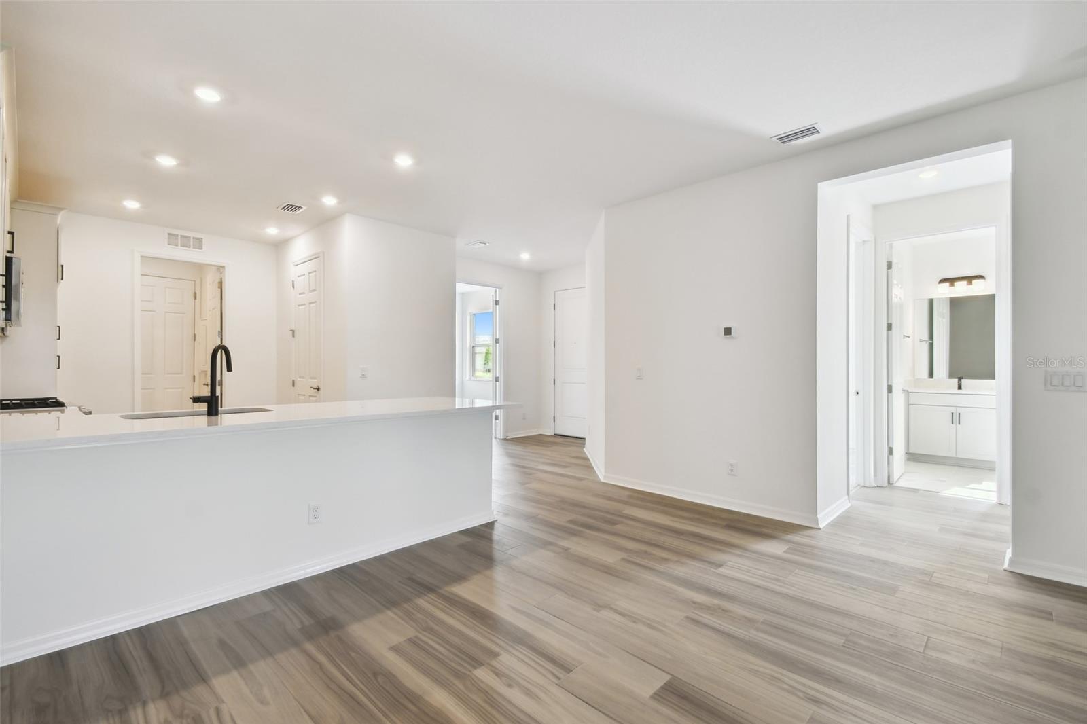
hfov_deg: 100.4
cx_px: 544
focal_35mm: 15
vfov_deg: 77.3
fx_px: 453
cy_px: 362
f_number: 7.1
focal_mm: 10
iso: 100
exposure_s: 1/125
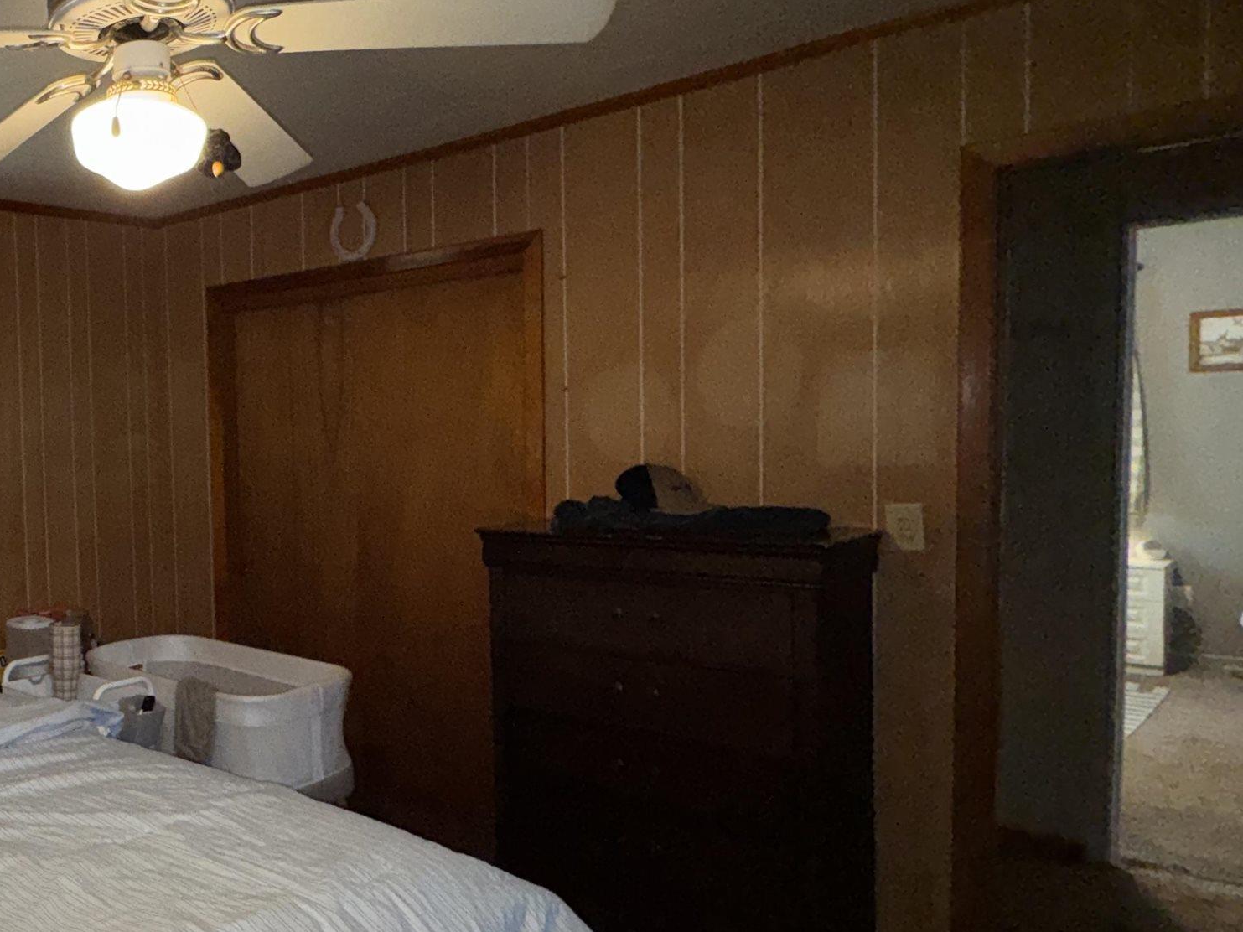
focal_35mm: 29
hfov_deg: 49.9
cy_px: 494
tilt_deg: -3.1
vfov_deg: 48.2
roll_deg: +2.2
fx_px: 1041
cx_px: -4
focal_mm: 2.22
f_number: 2.2
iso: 125
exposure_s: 1/60
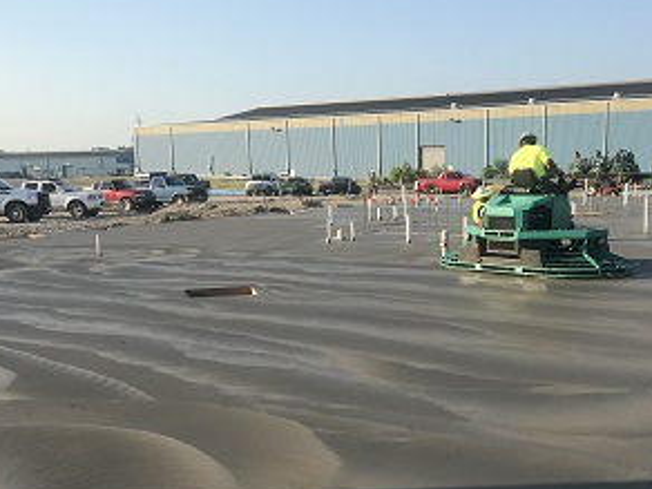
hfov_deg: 39.5
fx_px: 904
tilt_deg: -9.8
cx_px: 397
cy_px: 332
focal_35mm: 48
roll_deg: +0.6
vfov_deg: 30.0
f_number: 1.8
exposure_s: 1/1408
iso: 20
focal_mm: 3.99
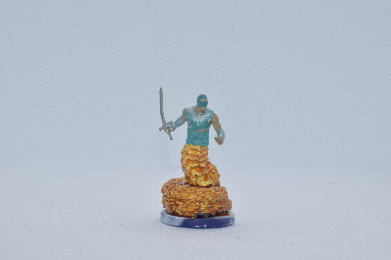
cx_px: 196
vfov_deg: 22.6
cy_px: 130
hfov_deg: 33.4
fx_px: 652
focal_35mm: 60
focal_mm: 40
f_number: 20
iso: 800
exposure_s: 1/125
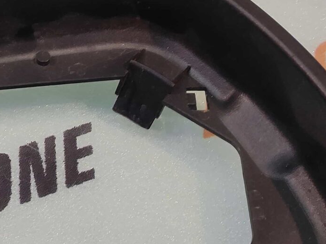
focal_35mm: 63
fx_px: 593
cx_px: -5
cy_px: 185
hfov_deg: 28.7
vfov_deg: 23.0
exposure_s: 1/33
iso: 88
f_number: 1.79
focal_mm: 4.74
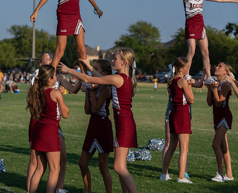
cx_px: 94
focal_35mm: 113
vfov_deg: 13.7
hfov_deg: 16.9
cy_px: 96
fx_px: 801
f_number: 5.6
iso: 160
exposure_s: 1/1250
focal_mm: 100
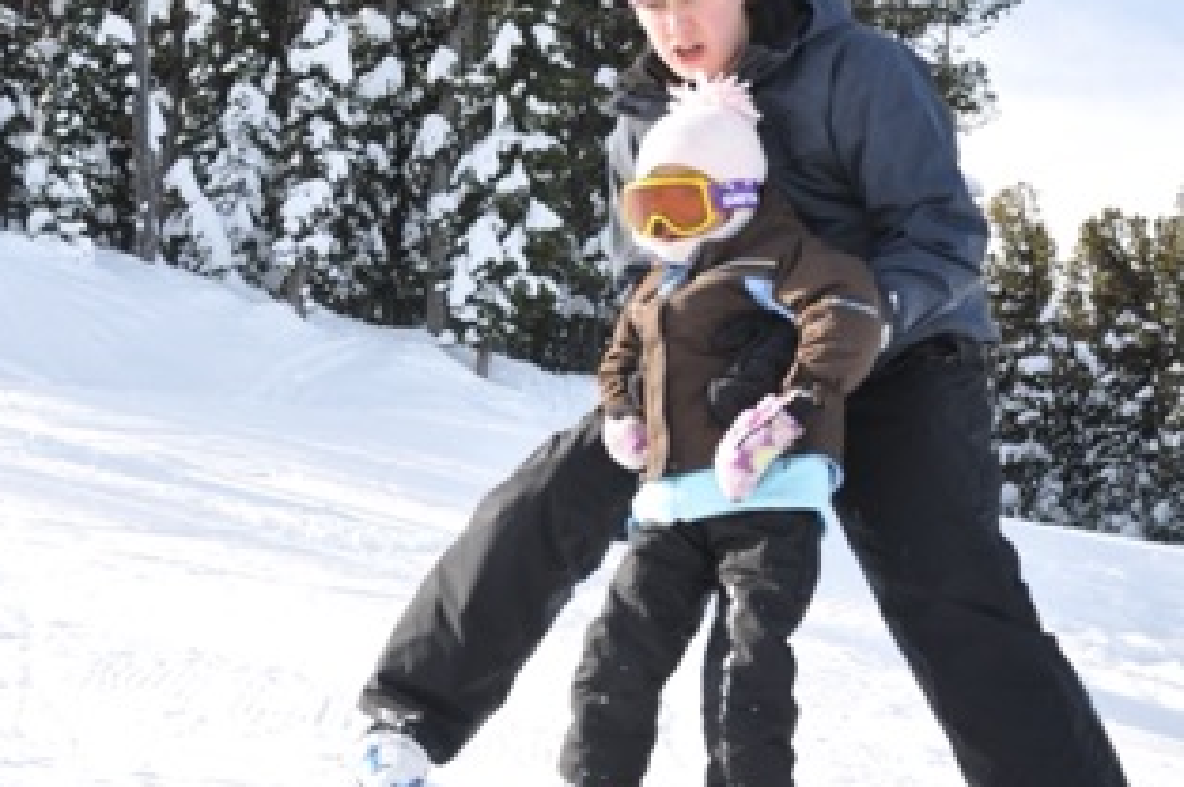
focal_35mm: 92
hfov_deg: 22.1
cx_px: 458
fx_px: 3023
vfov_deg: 14.8
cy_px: 282
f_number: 8
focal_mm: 40
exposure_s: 1/250
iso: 200
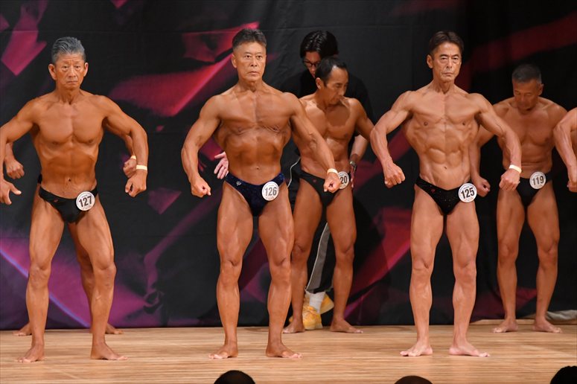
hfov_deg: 7.2
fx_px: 4566
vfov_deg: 4.8
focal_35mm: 285
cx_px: 288
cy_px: 192
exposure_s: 1/400
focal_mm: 190
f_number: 5.6
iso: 5000
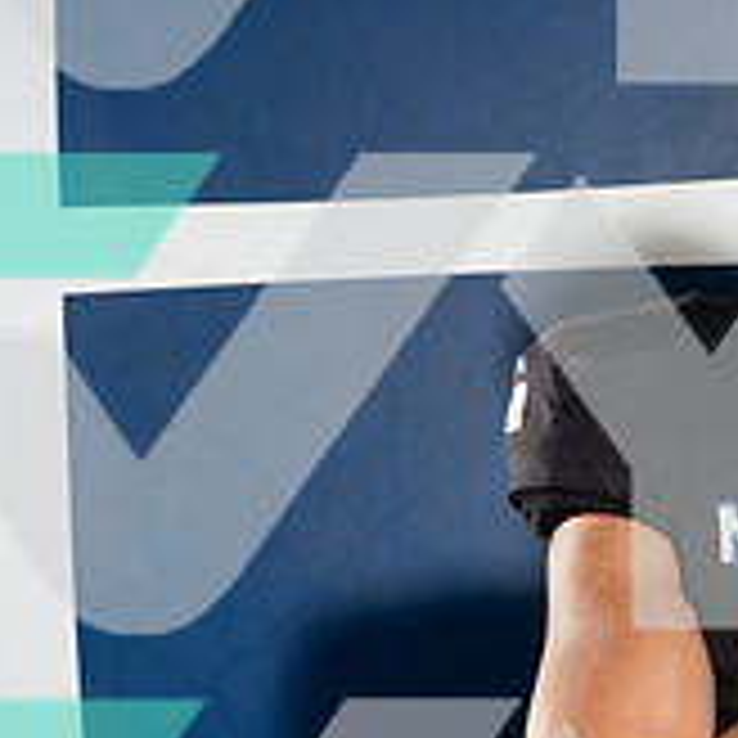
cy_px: 394
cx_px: 896
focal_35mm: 123
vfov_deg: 14.2
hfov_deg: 13.8
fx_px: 2967
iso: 800
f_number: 8
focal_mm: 41
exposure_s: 1/250
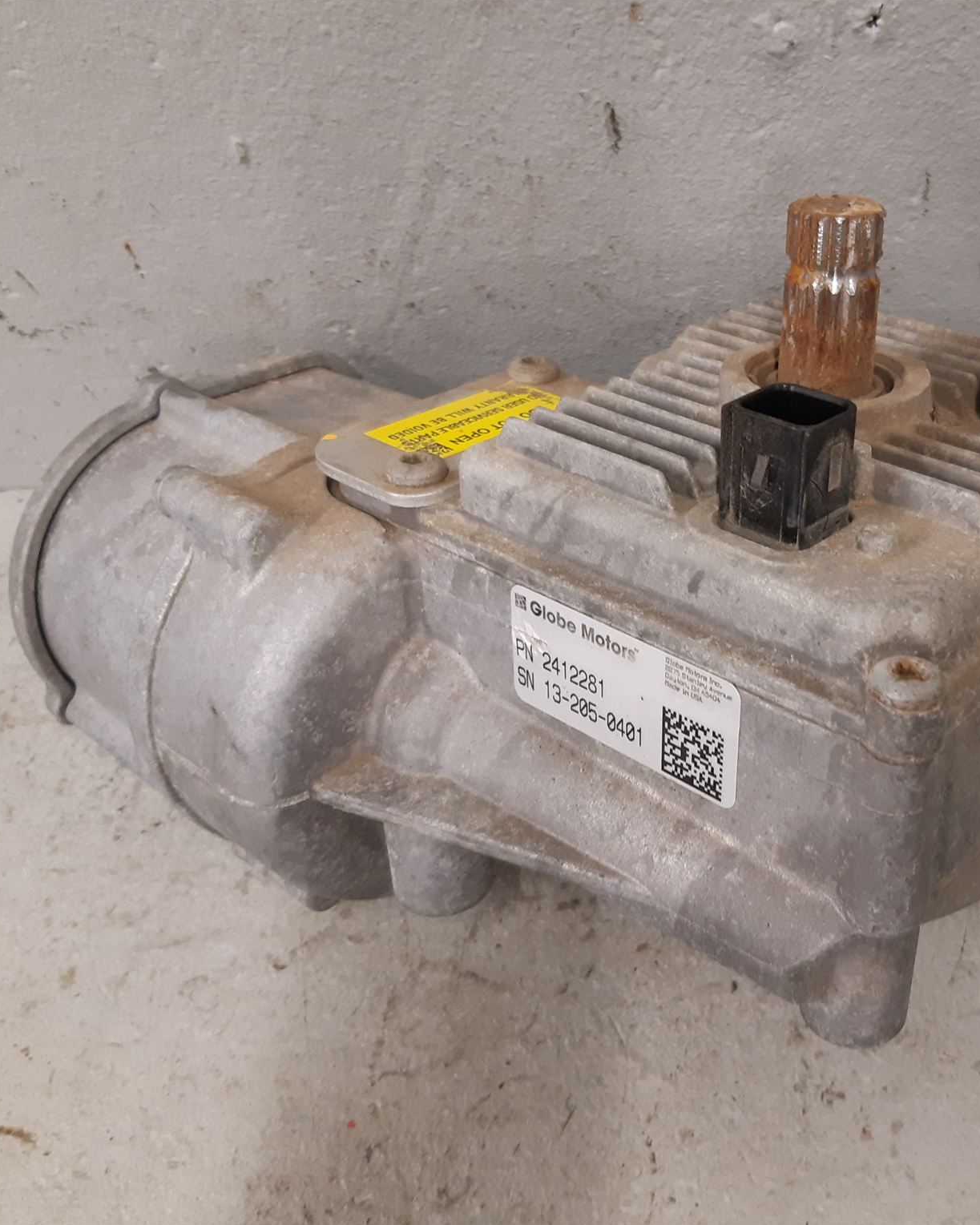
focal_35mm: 34
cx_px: 708
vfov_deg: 52.8
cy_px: 612
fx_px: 1233
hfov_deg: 42.3
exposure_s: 1/50
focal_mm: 3.93
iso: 200
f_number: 1.7
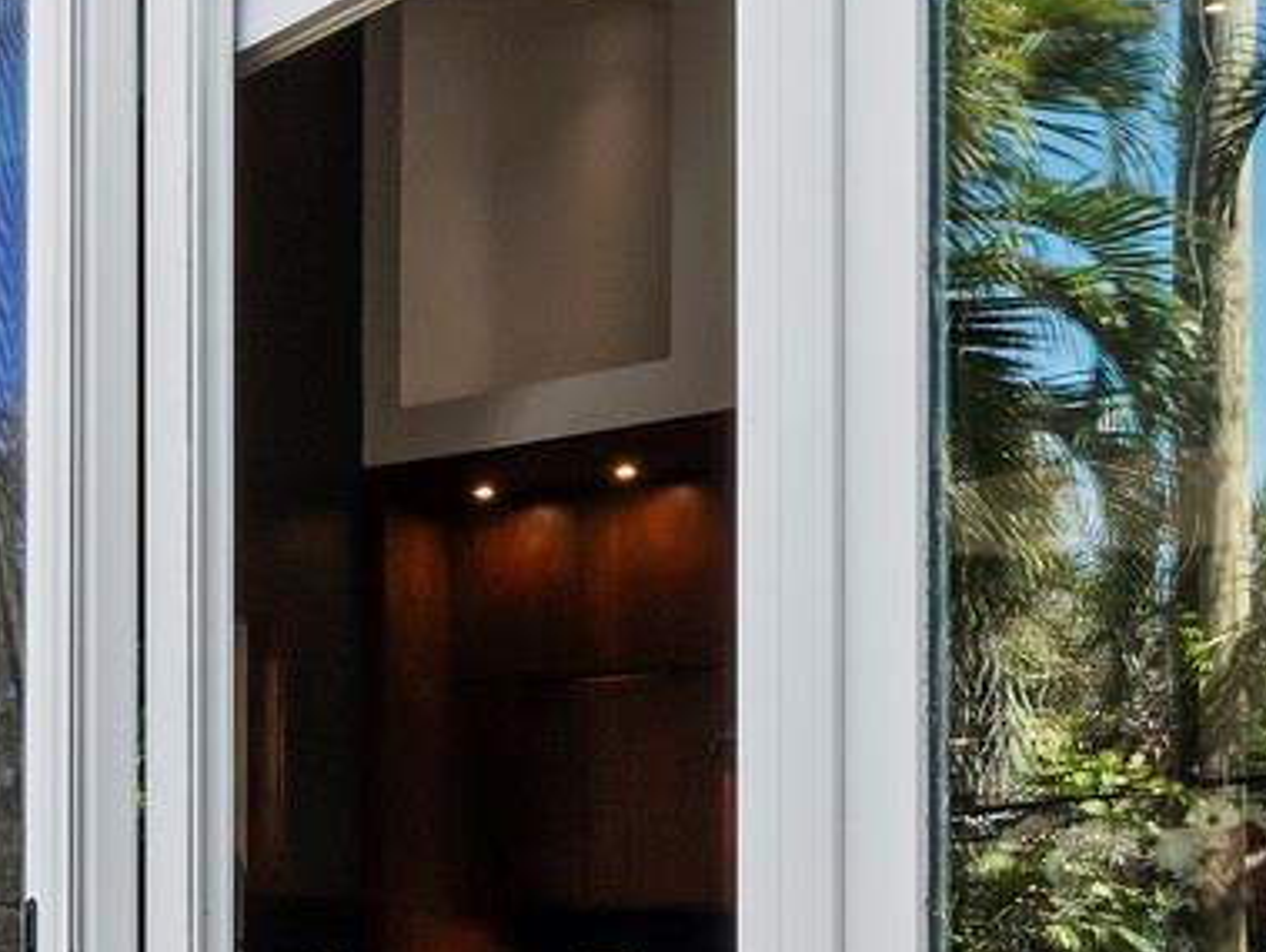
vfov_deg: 24.0
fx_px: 2160
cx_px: 57
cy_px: 889
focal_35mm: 59
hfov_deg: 30.7
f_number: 11
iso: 400
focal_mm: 7
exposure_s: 1/50
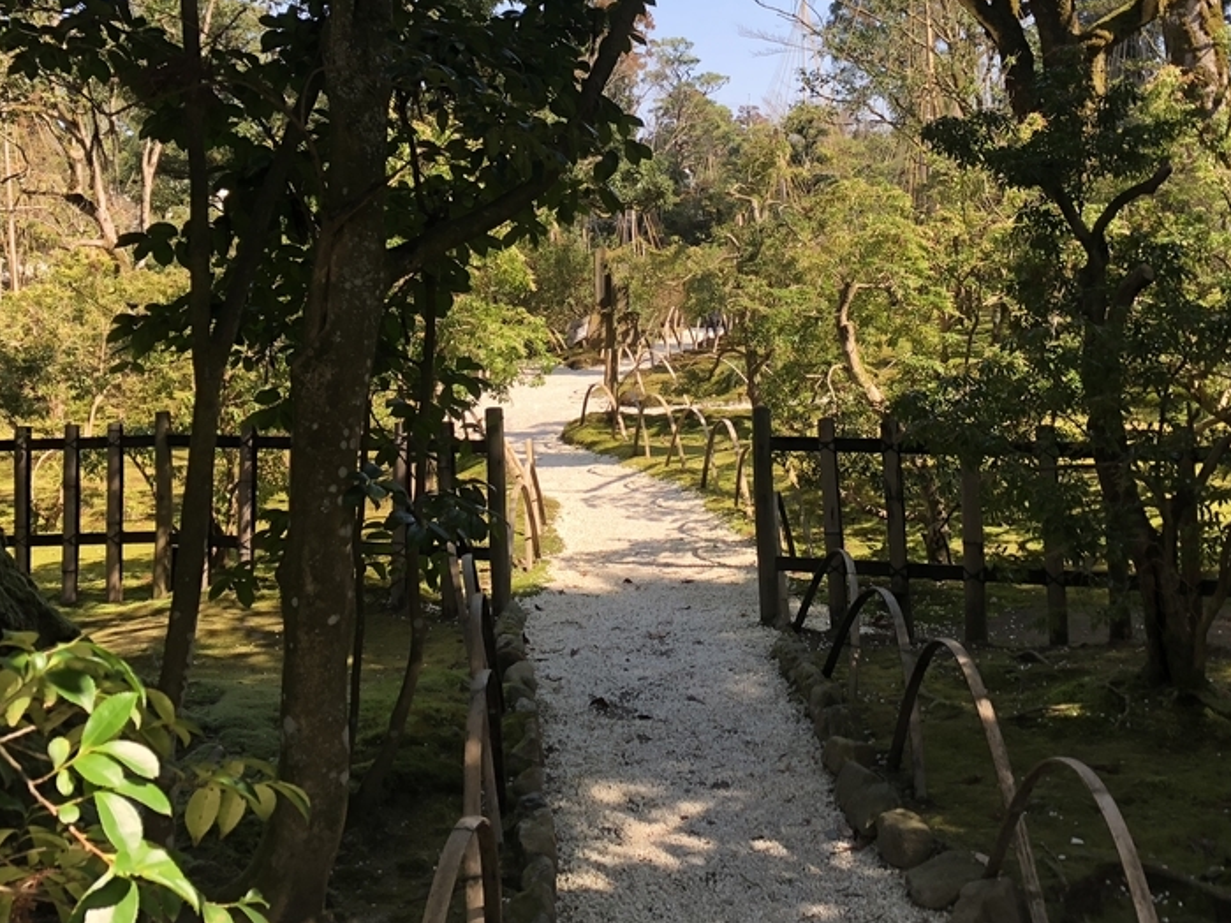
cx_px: 719
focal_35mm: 41
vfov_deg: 34.8
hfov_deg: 45.6
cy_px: 303
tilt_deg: -2.0
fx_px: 1458
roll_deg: +2.8
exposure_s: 1/333
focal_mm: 3.99
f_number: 1.8
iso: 20
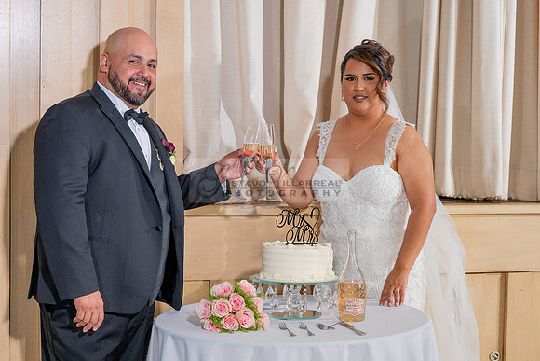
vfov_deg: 17.4
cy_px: 197
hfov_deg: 25.9
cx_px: 296
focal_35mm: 78
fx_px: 1174
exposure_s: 1/200
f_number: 3.2
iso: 1600
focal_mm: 70
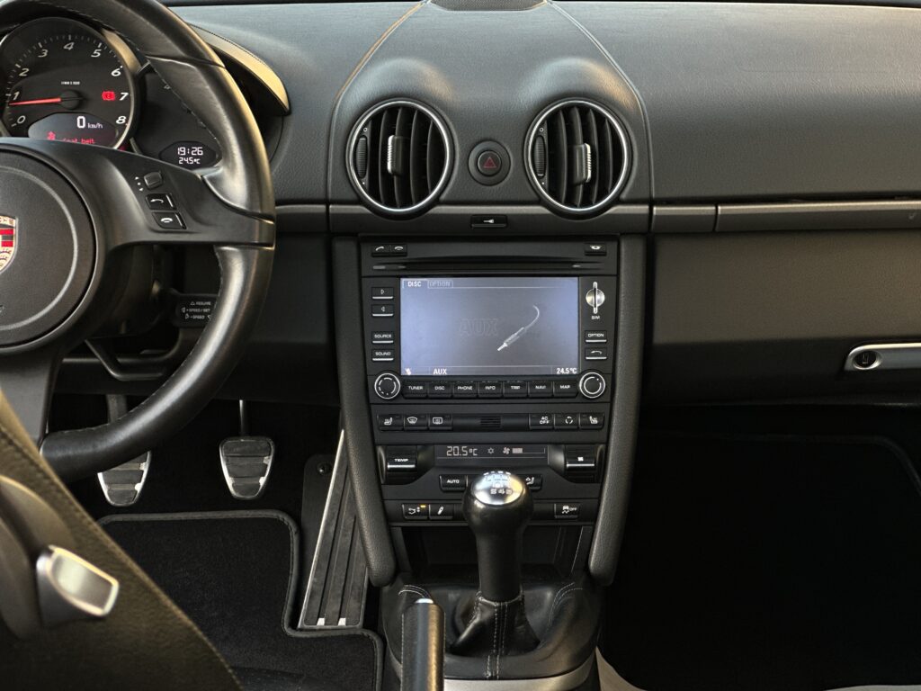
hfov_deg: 25.3
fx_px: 2049
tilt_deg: -17.2
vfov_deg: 19.1
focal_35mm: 77
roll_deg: -0.3
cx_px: 460
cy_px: 346
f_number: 2.8
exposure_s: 1/86
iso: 250
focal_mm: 9
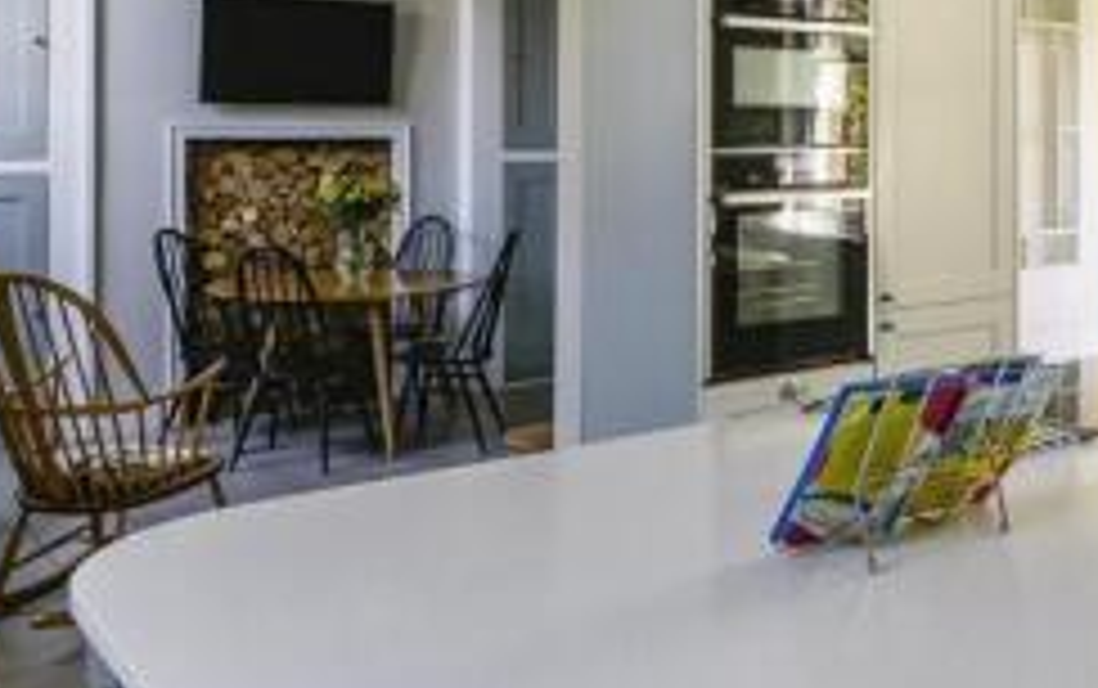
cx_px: 830
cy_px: 173
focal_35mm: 42
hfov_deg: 45.1
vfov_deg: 29.9
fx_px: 1269
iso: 100
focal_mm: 15.5
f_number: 8
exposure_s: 1/15
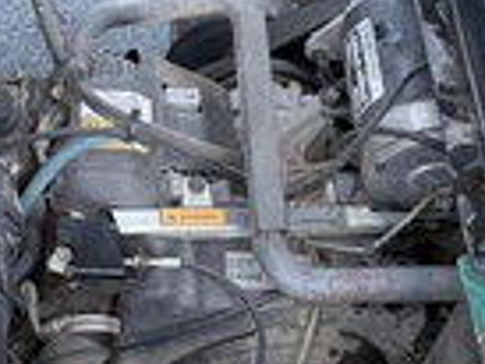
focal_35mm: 70
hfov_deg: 27.7
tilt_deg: -55.0
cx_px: 230
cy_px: 152
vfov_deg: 21.0
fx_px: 982
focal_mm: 6.76
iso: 320
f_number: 1.78
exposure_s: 1/60
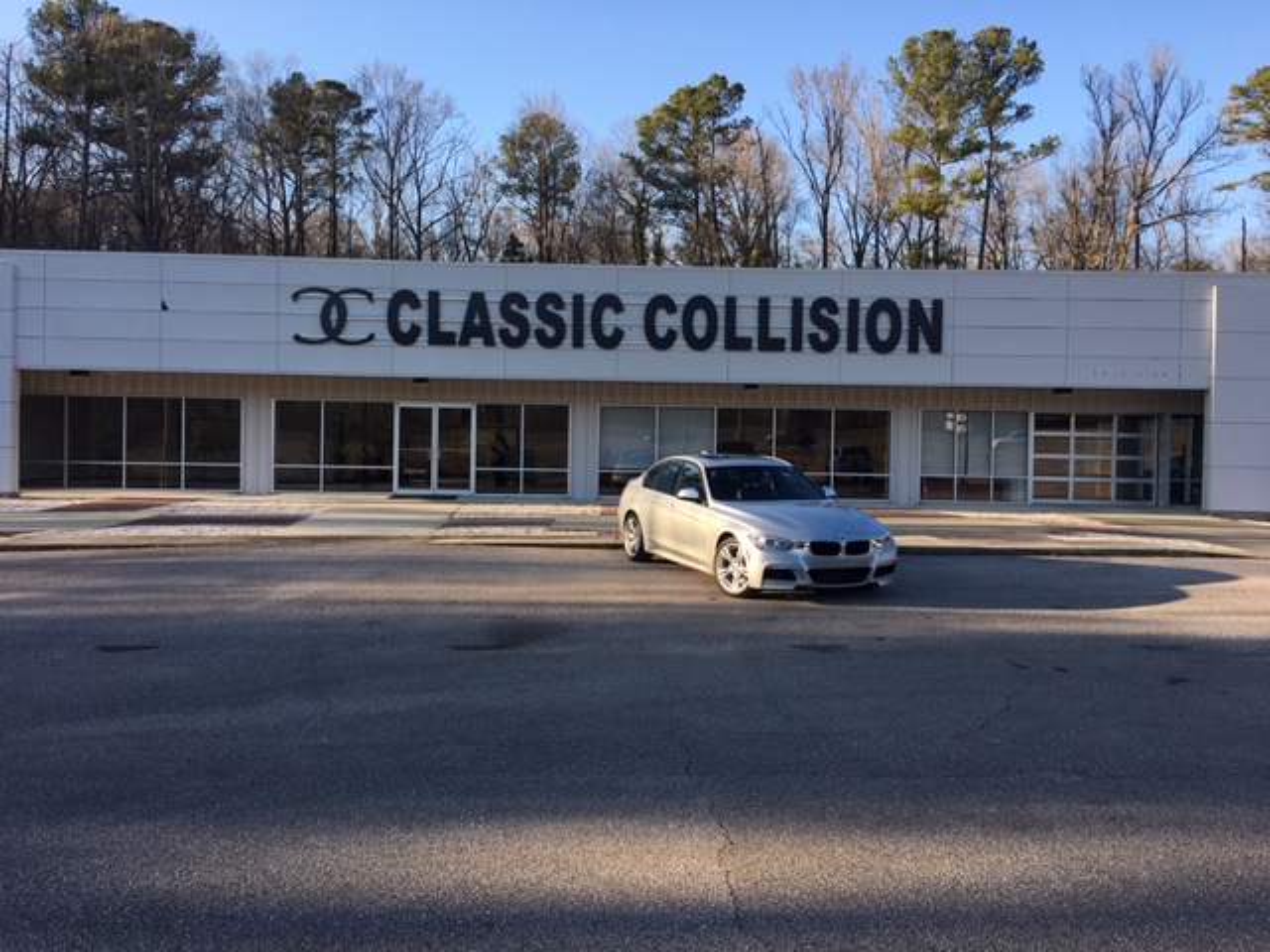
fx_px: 1064
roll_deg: -1.9
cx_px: 635
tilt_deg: -1.1
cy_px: 476
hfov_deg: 61.7
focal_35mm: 29
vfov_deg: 48.2
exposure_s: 1/413
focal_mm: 4.15
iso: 25
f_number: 2.2
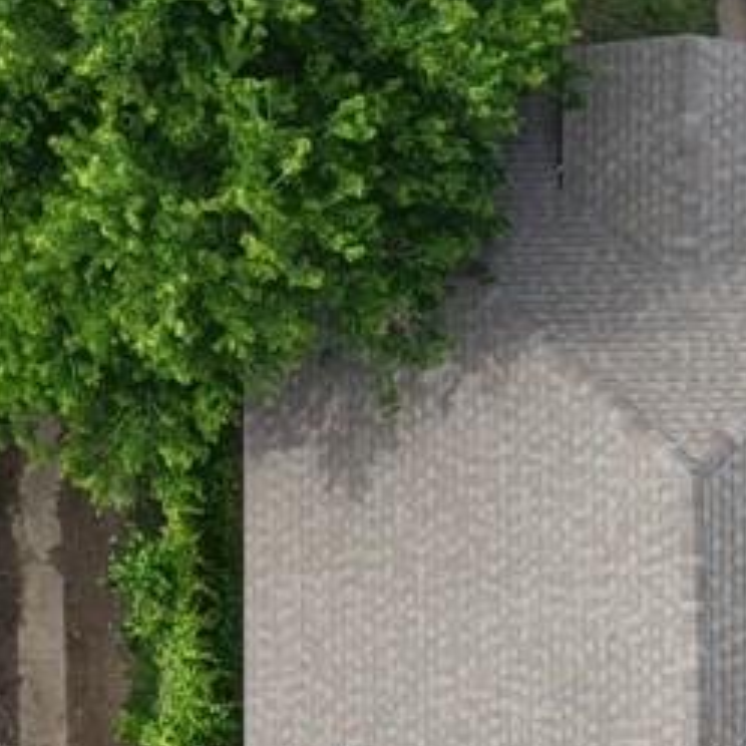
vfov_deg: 9.8
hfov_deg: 9.9
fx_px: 4267
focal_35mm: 175
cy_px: 960
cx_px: 830
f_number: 1.8
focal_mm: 8.67
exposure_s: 1/800
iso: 100
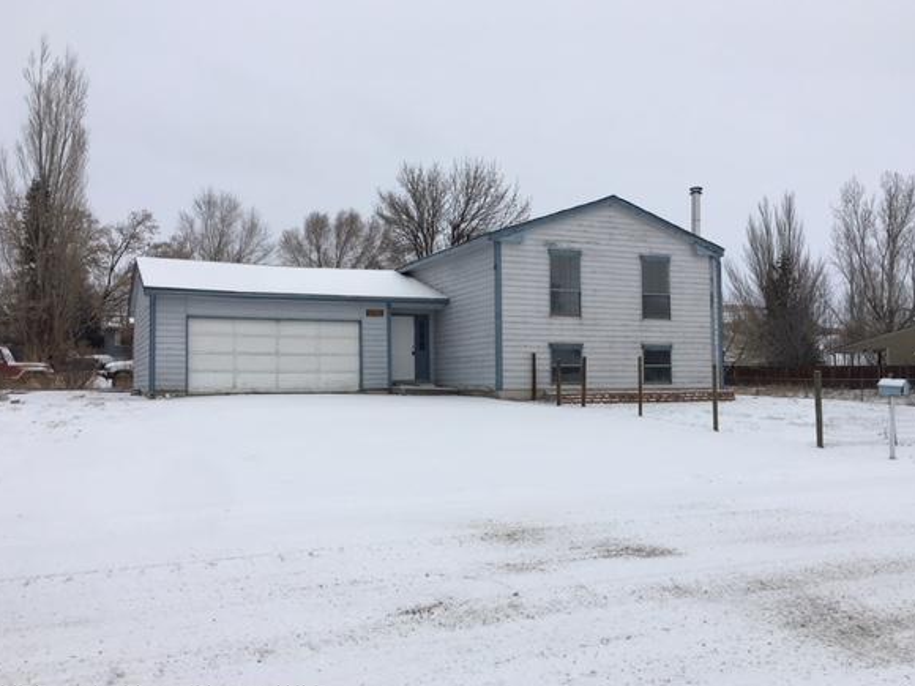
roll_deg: -0.8
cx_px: 470
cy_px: 345
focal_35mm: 32
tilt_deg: +2.6
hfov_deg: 56.8
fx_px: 846
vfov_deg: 44.2
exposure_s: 1/2137
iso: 25
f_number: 2.2
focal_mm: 4.15
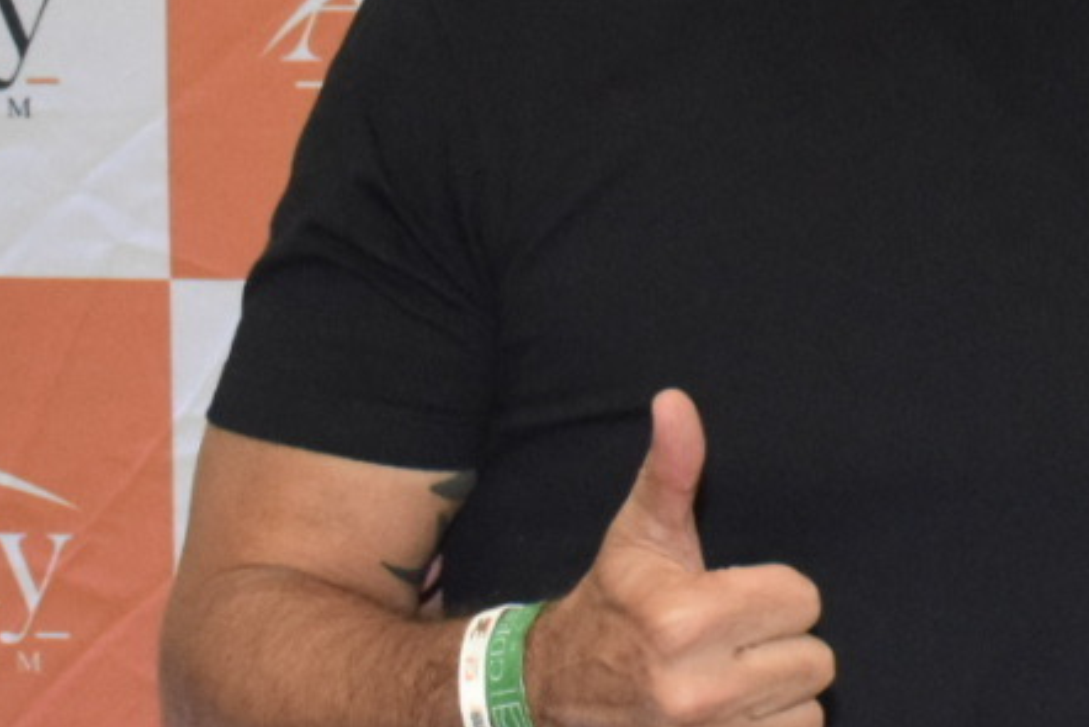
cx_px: 1293
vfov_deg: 7.8
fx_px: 5325
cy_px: -69
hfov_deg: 11.5
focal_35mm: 176
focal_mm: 32
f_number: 5.6
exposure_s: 1/100
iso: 4000
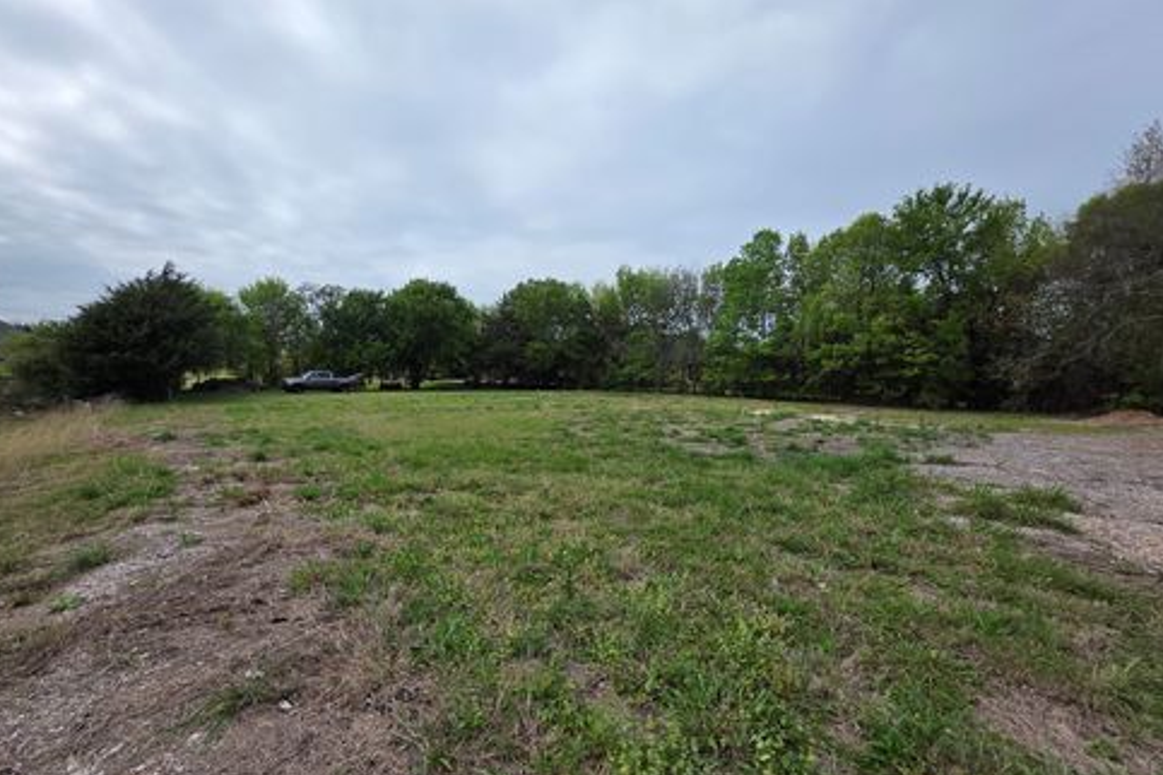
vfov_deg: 81.1
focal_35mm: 14
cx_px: 575
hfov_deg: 104.3
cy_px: 408
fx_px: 452
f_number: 1.9
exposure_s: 1/3151
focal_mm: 2.2
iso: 40
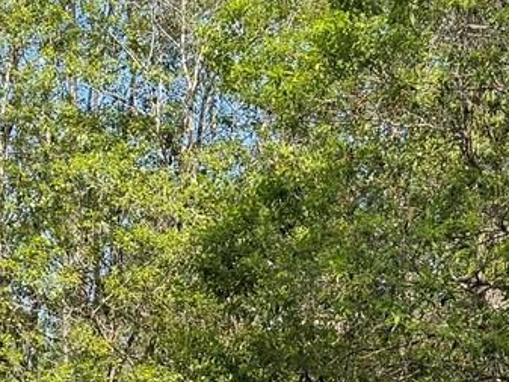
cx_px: -3
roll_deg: -0.2
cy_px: 488
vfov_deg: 12.6
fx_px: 1677
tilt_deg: +5.5
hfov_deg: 16.9
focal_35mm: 114
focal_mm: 6.76
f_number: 1.78
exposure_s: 1/1949
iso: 100
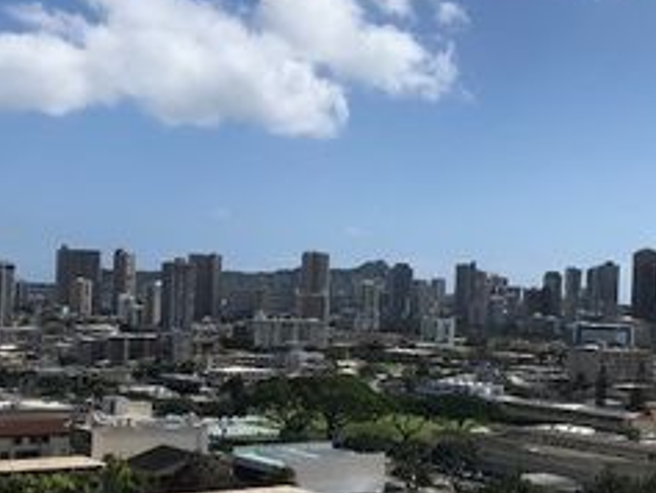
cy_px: 303
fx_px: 1119
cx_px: 379
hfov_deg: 32.6
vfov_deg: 24.8
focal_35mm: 59
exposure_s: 1/4566
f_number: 1.8
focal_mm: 3.99
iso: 20
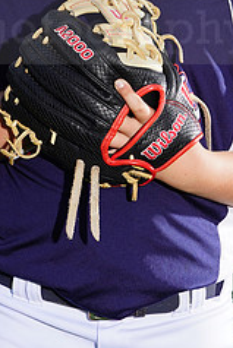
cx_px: 58
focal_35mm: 494
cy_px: 18
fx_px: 4789
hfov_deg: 2.8
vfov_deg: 4.2
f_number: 7.1
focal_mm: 203
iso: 320
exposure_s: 1/160
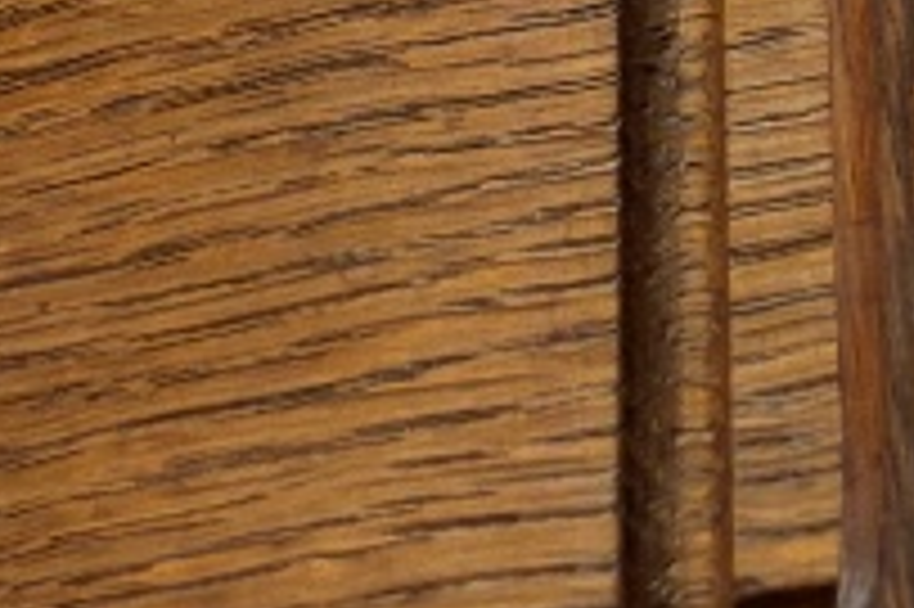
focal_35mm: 160
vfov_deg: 7.0
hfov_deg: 12.5
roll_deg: +4.6
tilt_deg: +34.8
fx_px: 4059
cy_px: -1608
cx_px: 1135
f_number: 1.6
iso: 100
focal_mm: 5.96
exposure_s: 1/50
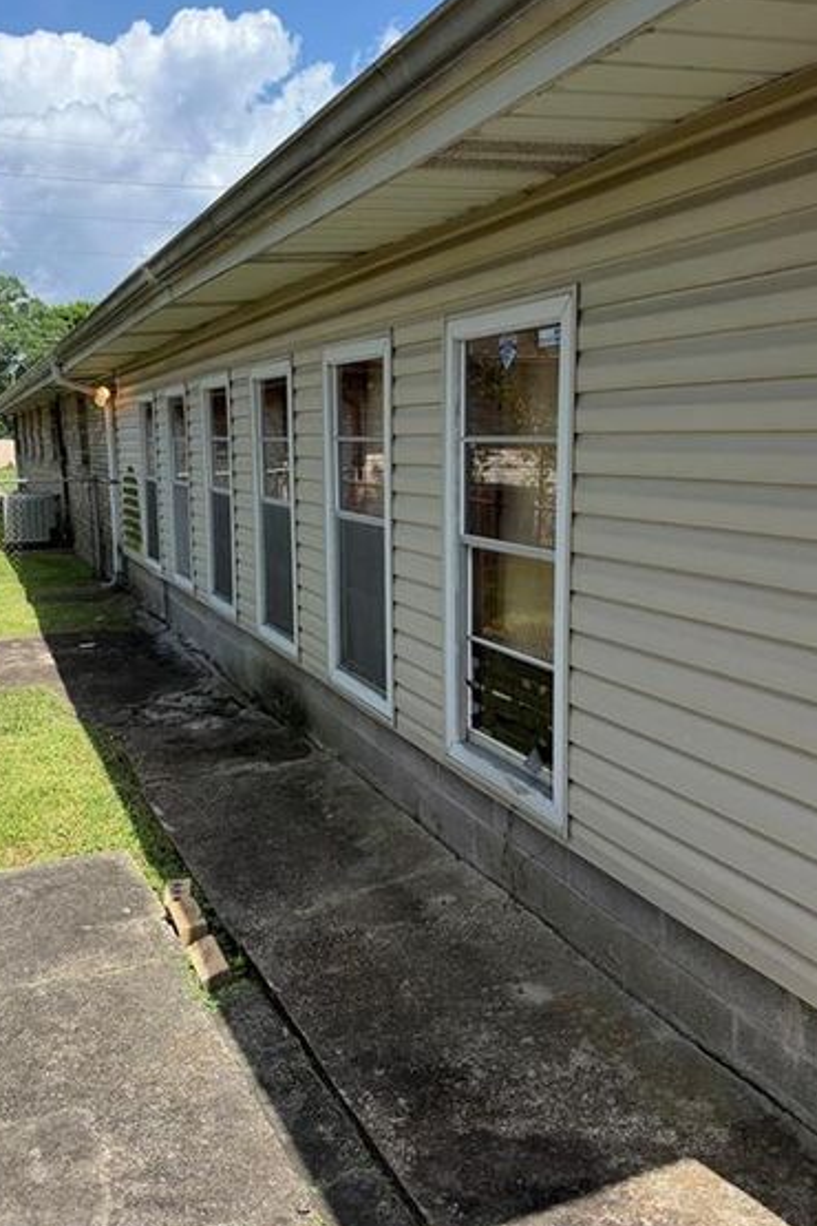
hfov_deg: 43.3
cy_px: 582
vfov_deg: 61.9
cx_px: 309
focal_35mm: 30
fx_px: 1021
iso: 100
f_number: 1.78
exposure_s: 1/3425
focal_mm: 6.76
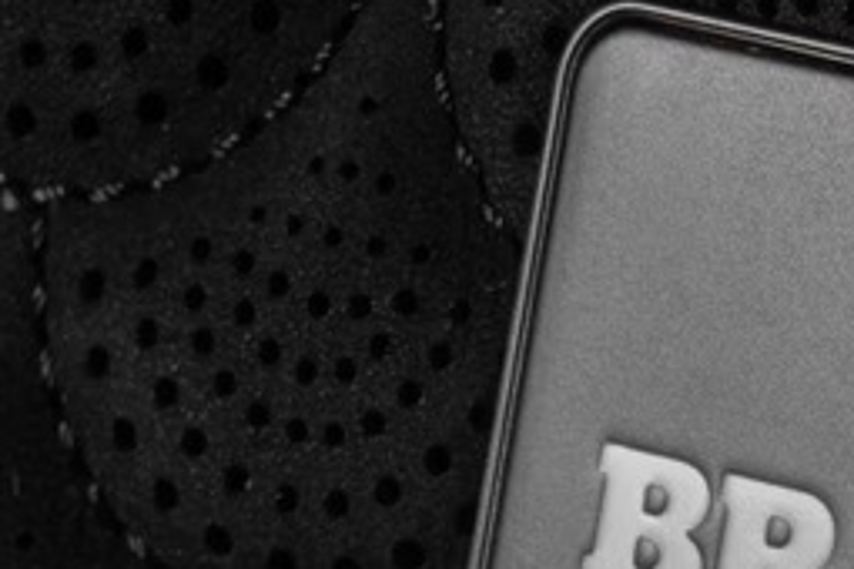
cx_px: 857
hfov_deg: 4.9
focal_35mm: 419
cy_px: 643
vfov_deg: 3.3
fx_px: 9939
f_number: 10
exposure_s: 1/125
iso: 500
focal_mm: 66
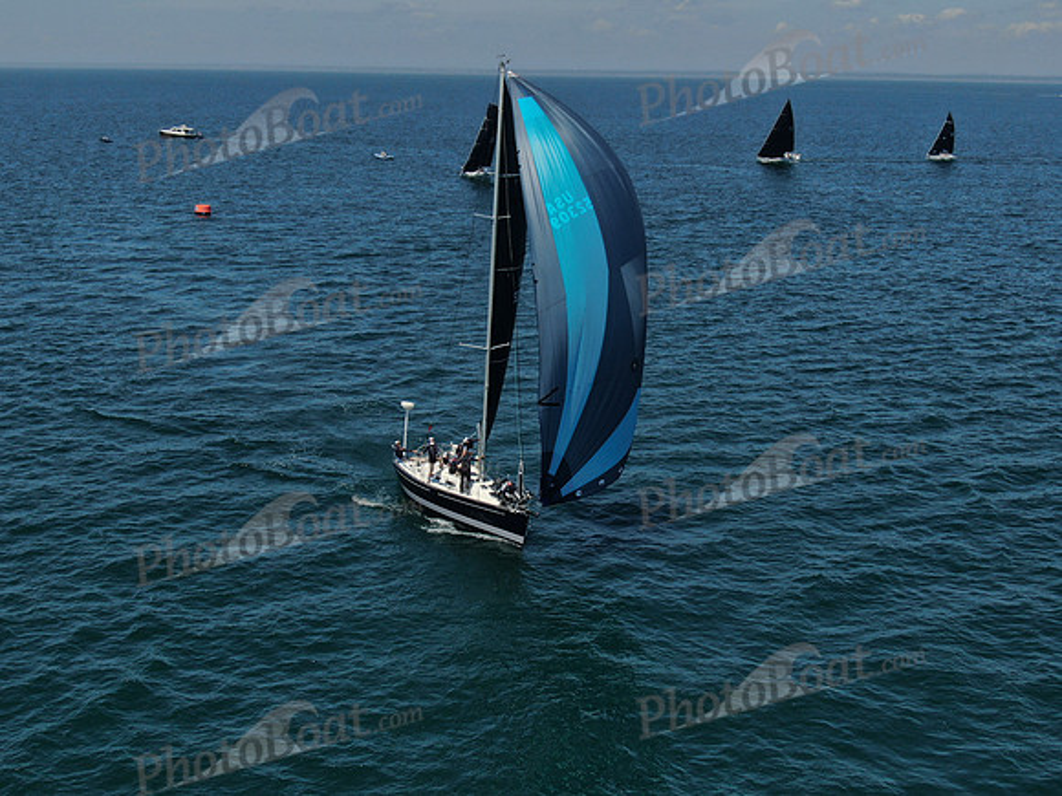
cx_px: 531
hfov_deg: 39.7
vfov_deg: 30.3
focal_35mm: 48
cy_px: 398
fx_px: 1473
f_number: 3.8
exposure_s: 1/1600
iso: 100
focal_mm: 8.6
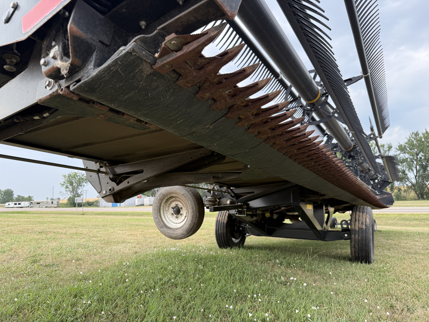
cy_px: 161
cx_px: 214
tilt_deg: +7.2
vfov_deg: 56.8
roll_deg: +0.3
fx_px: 297
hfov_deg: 71.6
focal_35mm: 24
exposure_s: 1/319
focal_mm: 6.76
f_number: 1.78
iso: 100
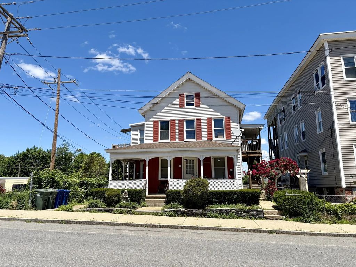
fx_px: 267
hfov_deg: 67.3
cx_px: 178
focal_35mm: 26
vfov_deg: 53.1
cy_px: 134
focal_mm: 5.96
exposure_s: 1/5814
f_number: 1.6
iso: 64
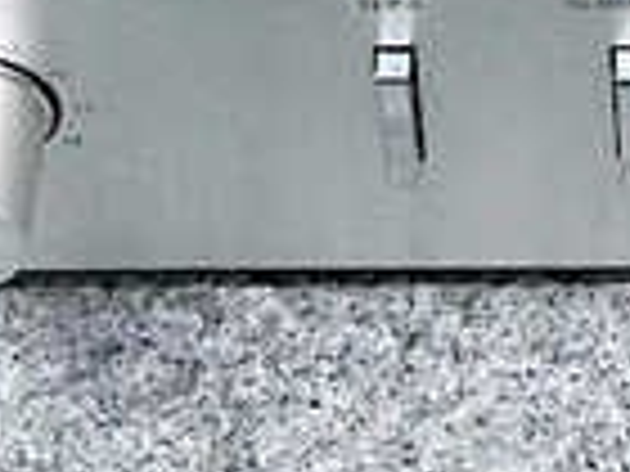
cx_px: 698
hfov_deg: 8.2
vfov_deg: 5.7
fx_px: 4368
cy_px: -1110
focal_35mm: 240
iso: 200
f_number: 3.7
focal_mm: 6.3
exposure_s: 1/20
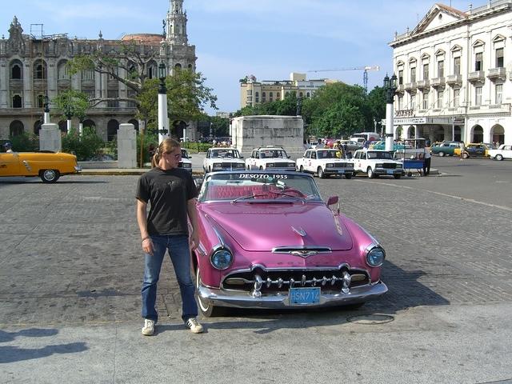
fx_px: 562
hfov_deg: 49.0
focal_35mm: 38
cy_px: 192
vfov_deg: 37.7
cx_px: 256
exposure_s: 1/500
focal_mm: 7.9
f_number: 4
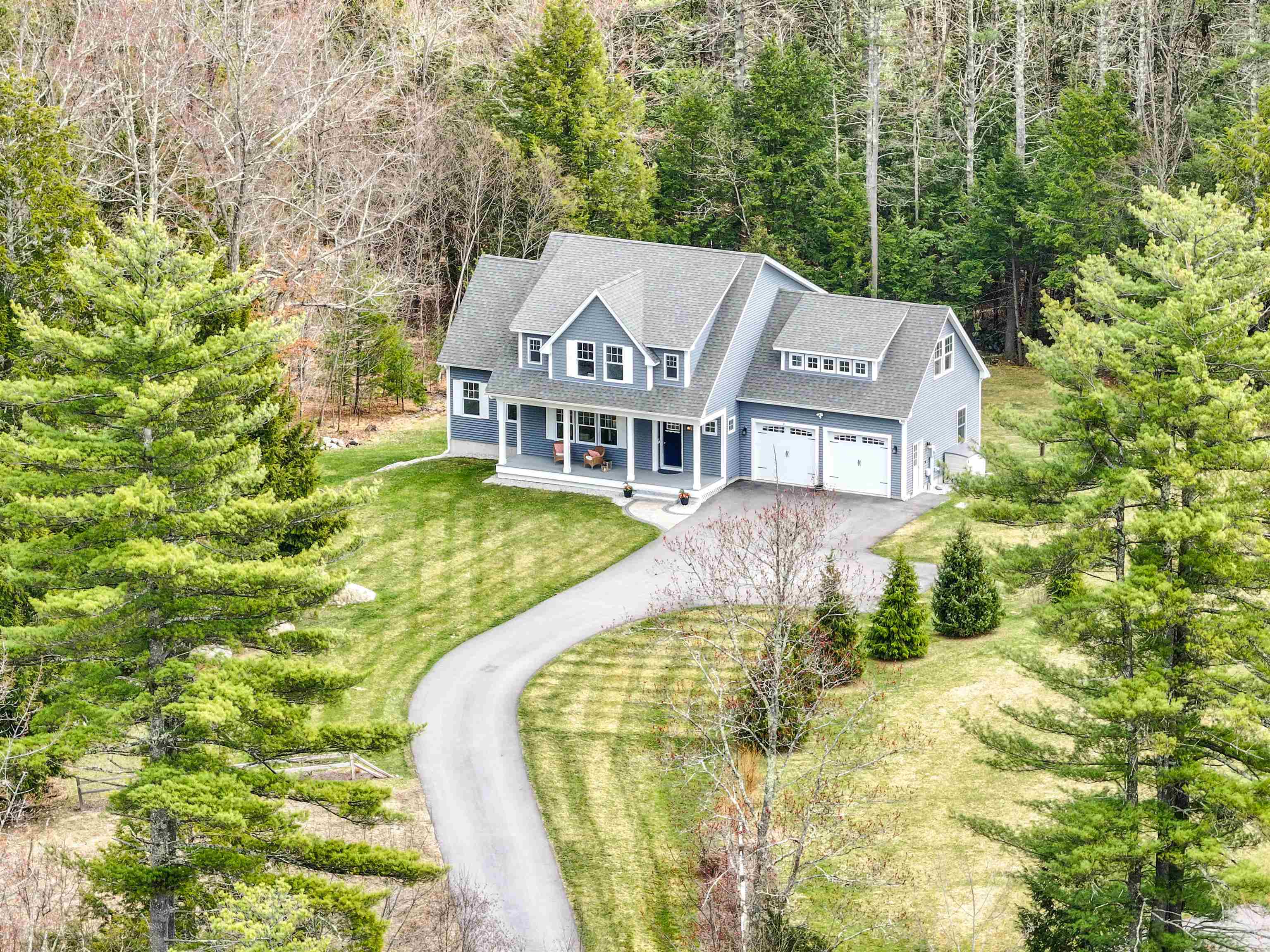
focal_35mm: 166
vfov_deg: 8.9
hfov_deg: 11.9
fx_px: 6090
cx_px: 635
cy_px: 476
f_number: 3.4
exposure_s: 1/200
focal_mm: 30.71
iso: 100
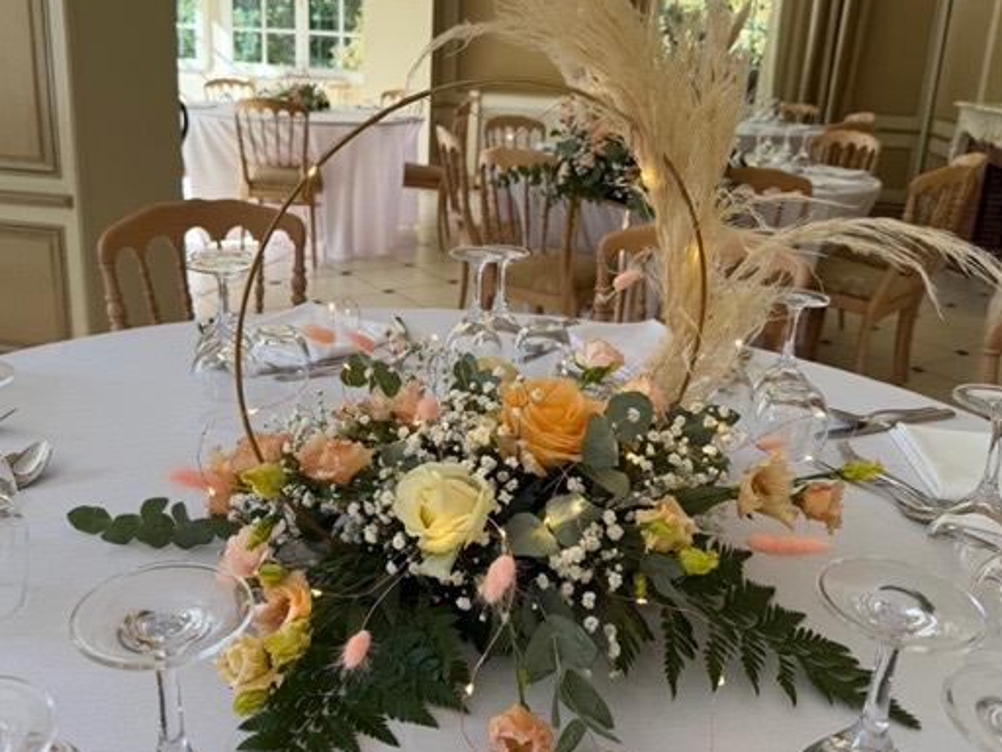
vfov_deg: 46.5
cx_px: 468
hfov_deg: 59.9
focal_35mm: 30
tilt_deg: -14.9
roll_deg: -2.9
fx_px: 868
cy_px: 294
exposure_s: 1/308
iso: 80
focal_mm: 6.76
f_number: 1.78
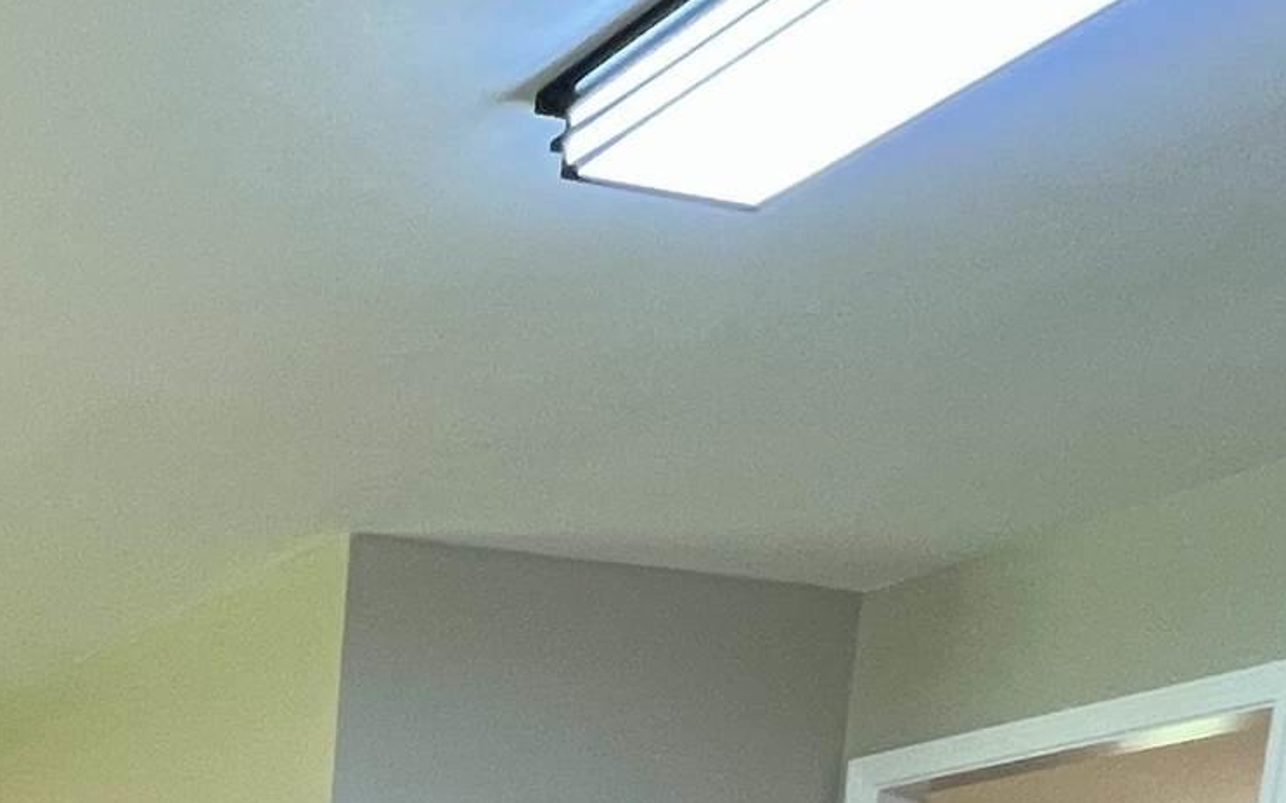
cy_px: 1670
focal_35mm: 57
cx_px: -370
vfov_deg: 16.4
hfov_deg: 29.2
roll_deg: -0.7
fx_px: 1997
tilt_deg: -11.6
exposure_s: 1/60
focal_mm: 1.57
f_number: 1.8
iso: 200
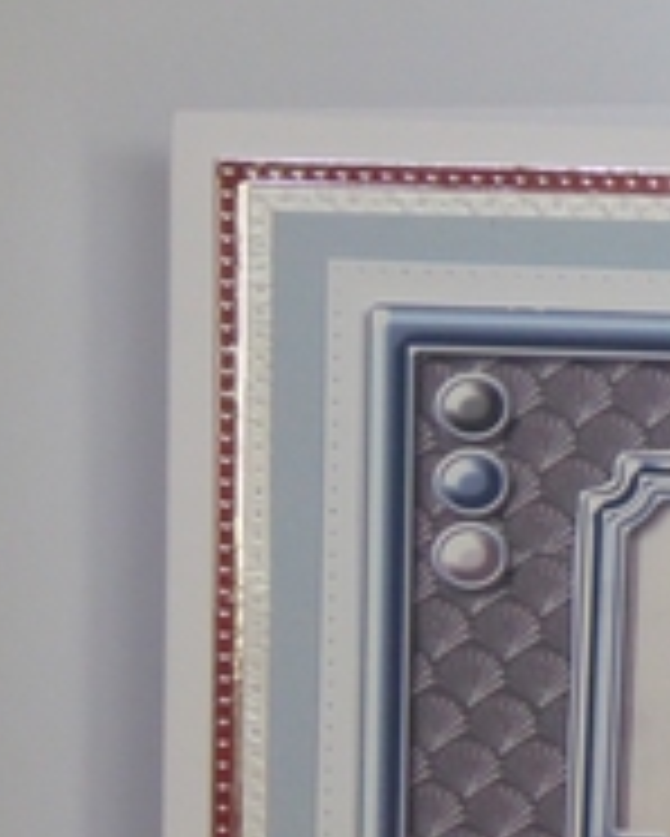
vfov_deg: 7.6
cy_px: 736
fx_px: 6241
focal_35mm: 252
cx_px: 850
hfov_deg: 6.1
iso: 640
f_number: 5
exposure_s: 1/125
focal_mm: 17.5
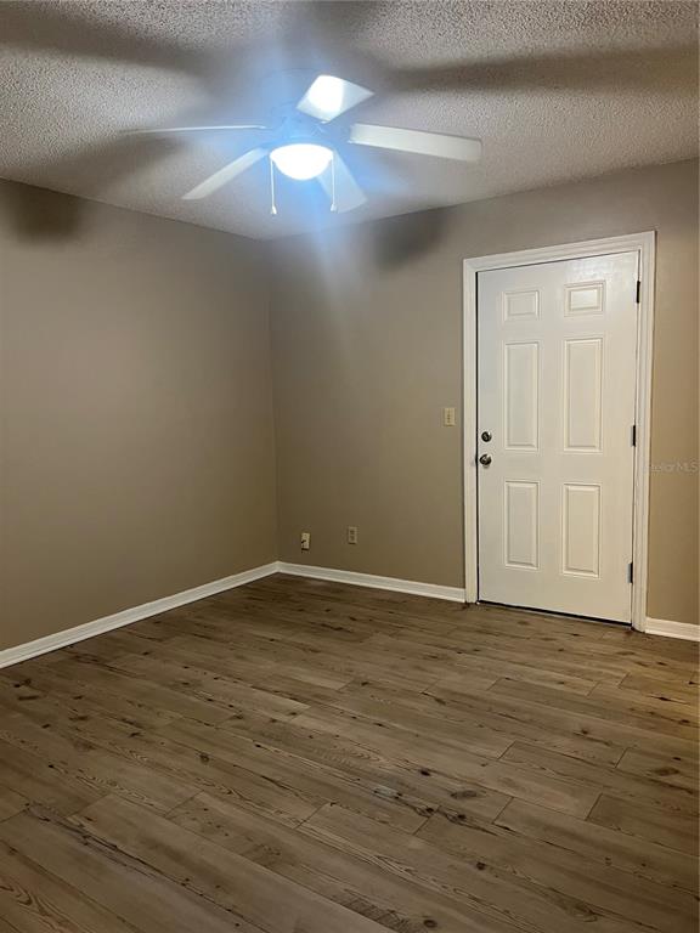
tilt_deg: -5.4
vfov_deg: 67.3
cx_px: 350
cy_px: 466
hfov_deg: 53.1
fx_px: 701
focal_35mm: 26
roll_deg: +3.4
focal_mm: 5.1
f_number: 1.6
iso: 320
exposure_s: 1/60
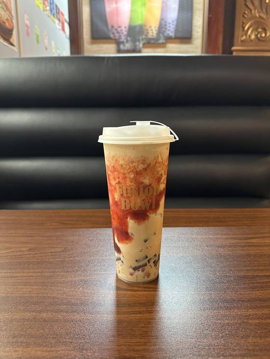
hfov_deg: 56.8
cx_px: 135
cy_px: 180
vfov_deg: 71.6
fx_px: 250
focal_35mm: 24
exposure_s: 1/60
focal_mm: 6.86
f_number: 1.78
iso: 500
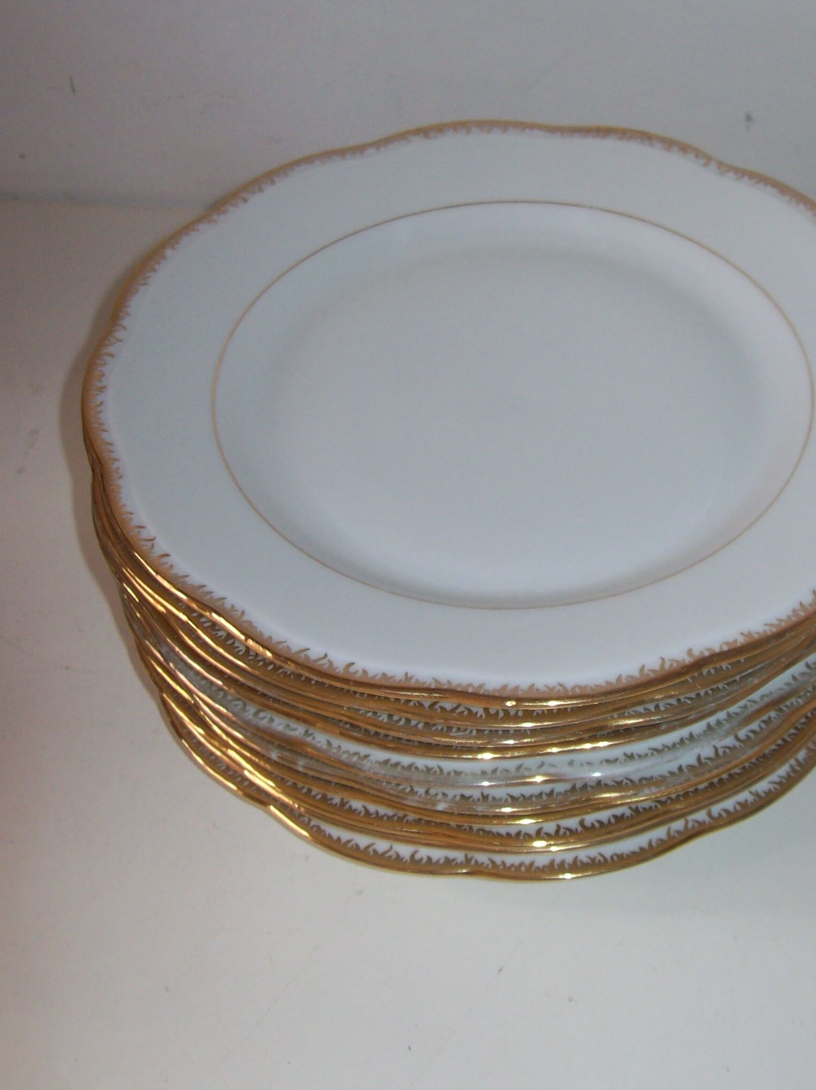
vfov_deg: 38.0
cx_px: 531
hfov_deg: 28.9
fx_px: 1573
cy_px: 425
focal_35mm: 50
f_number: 2.7
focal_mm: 6
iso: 80
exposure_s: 1/64
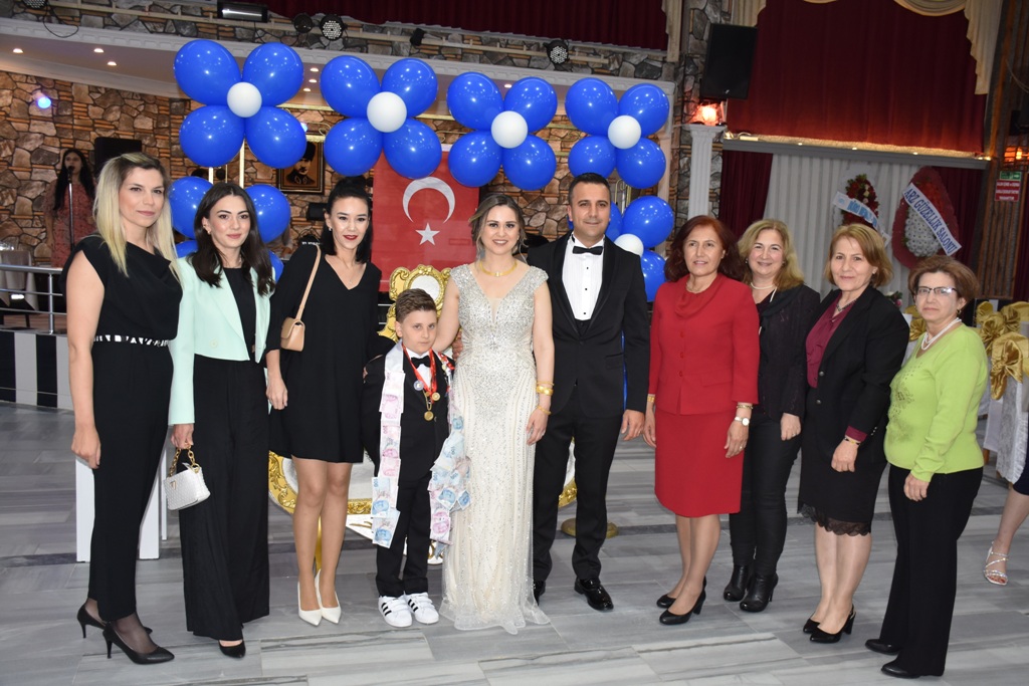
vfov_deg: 40.0
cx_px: 514
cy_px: 343
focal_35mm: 33
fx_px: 943
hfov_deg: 57.2
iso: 560
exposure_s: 1/60
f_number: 3.5
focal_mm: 22
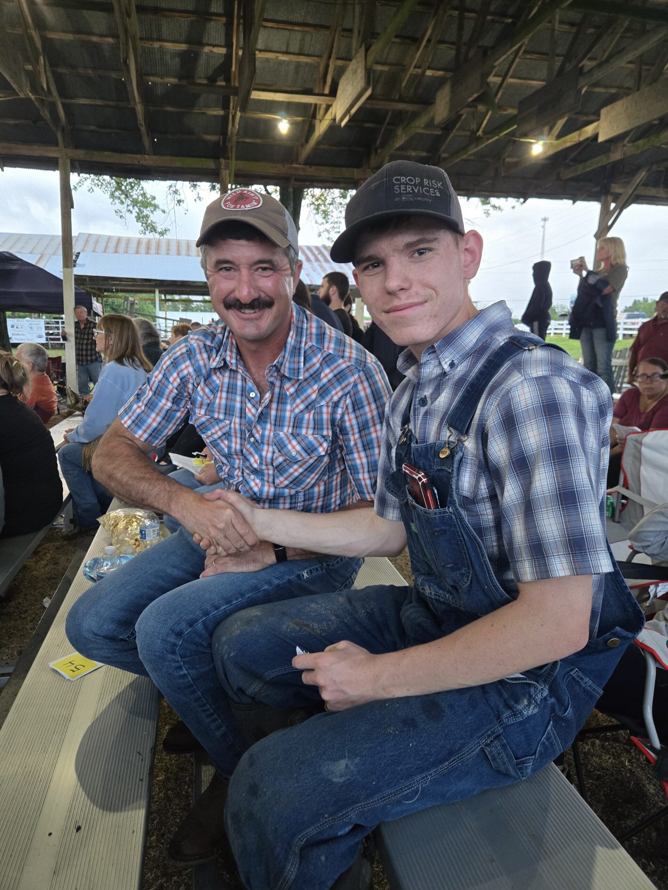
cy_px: 445
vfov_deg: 73.9
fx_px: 592
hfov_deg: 58.9
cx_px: 334
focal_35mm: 23
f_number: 1.8
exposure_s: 1/60
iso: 500
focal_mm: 5.4
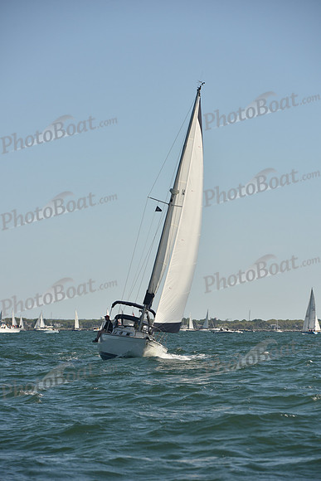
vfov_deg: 14.7
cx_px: 160
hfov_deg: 9.8
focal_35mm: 140
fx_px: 1871
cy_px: 240
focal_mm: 140
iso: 250
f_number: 5.6
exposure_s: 1/1000
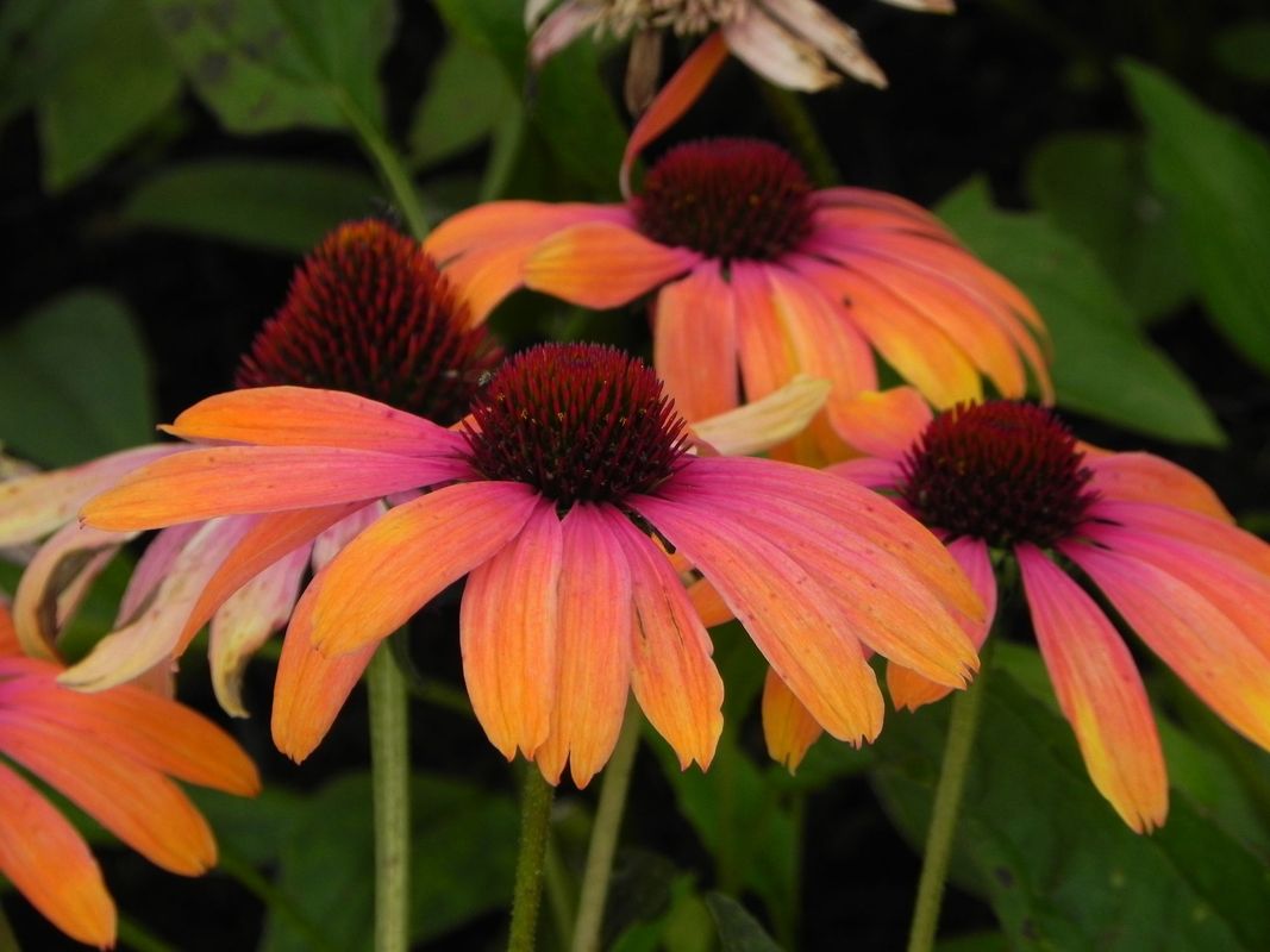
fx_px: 10675
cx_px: 635
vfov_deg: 5.1
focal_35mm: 291
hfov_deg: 6.8
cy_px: 476
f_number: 5
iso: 160
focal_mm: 51.8
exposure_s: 1/640
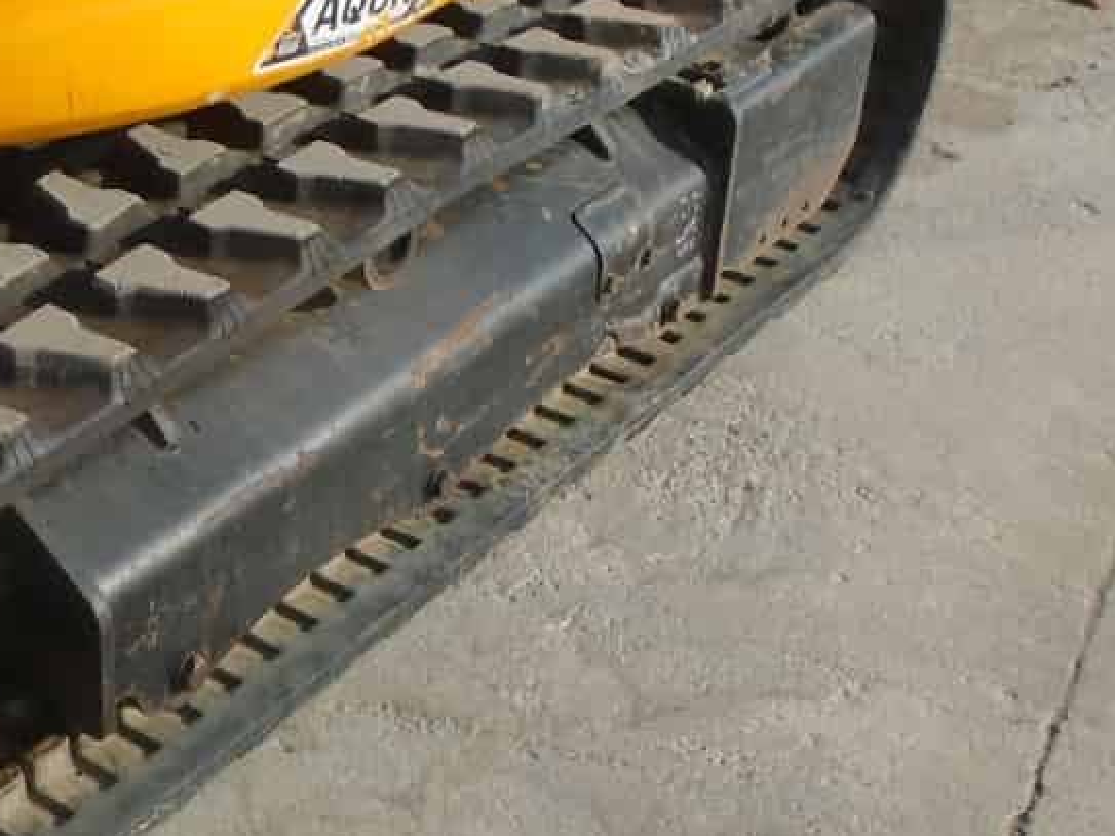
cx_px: 123
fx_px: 2061
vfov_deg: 22.9
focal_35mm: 64
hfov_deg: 29.1
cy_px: 464
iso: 100
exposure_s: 1/800
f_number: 3.2
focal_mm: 4.6
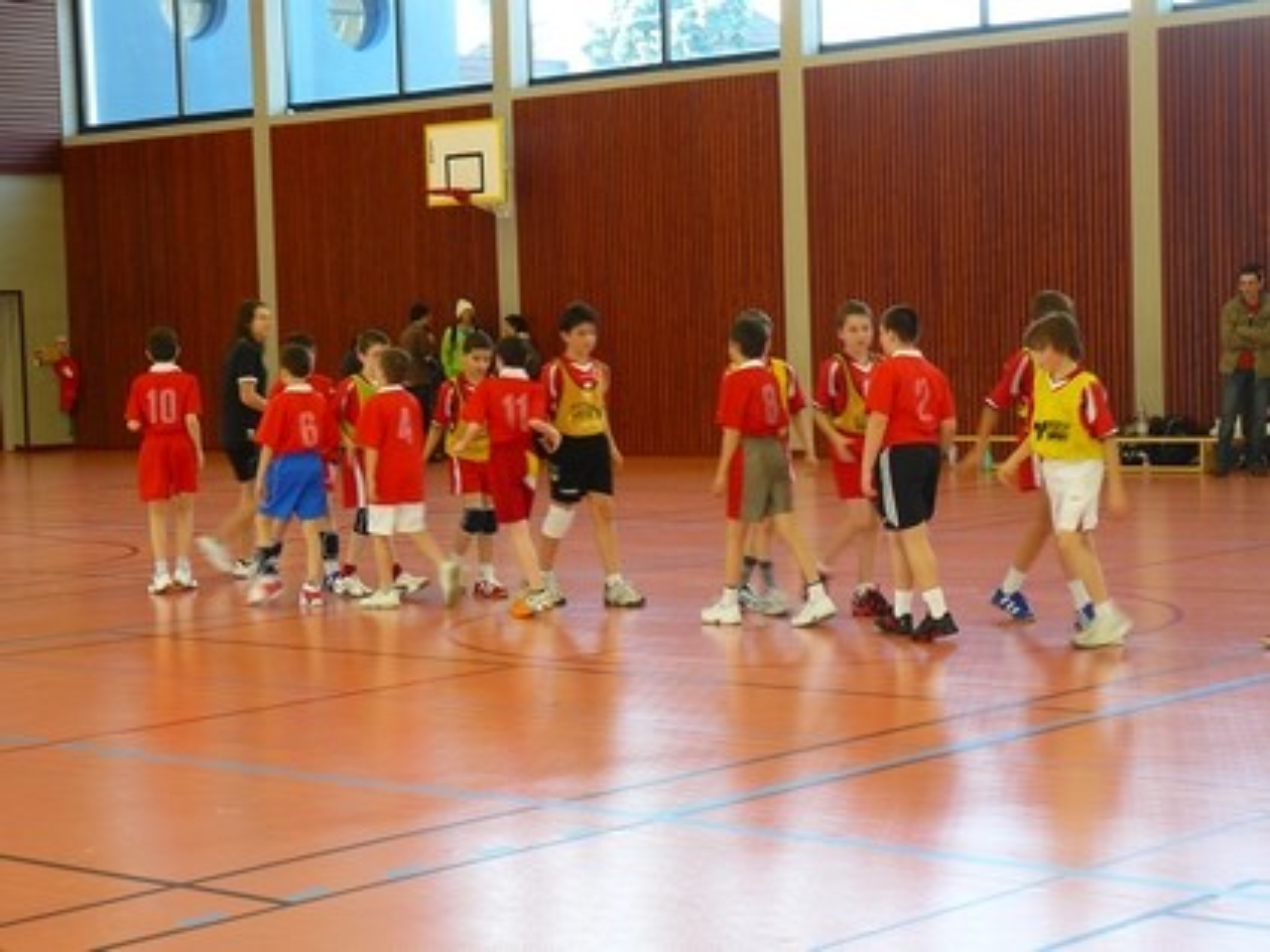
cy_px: 476
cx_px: 635
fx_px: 2788
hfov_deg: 25.7
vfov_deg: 19.4
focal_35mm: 76
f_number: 3.2
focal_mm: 12.6
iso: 100
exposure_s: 1/30
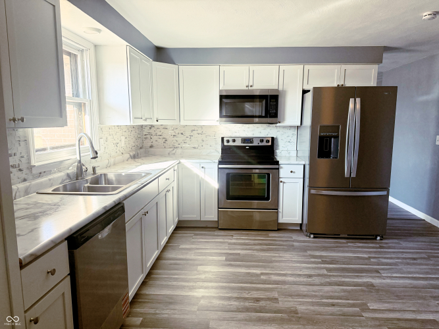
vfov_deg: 56.8
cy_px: 164
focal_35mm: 24
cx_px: 220
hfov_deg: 71.6
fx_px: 304
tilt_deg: -9.2
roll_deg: +0.2
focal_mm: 6.76
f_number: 1.78
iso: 200
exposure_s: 1/167
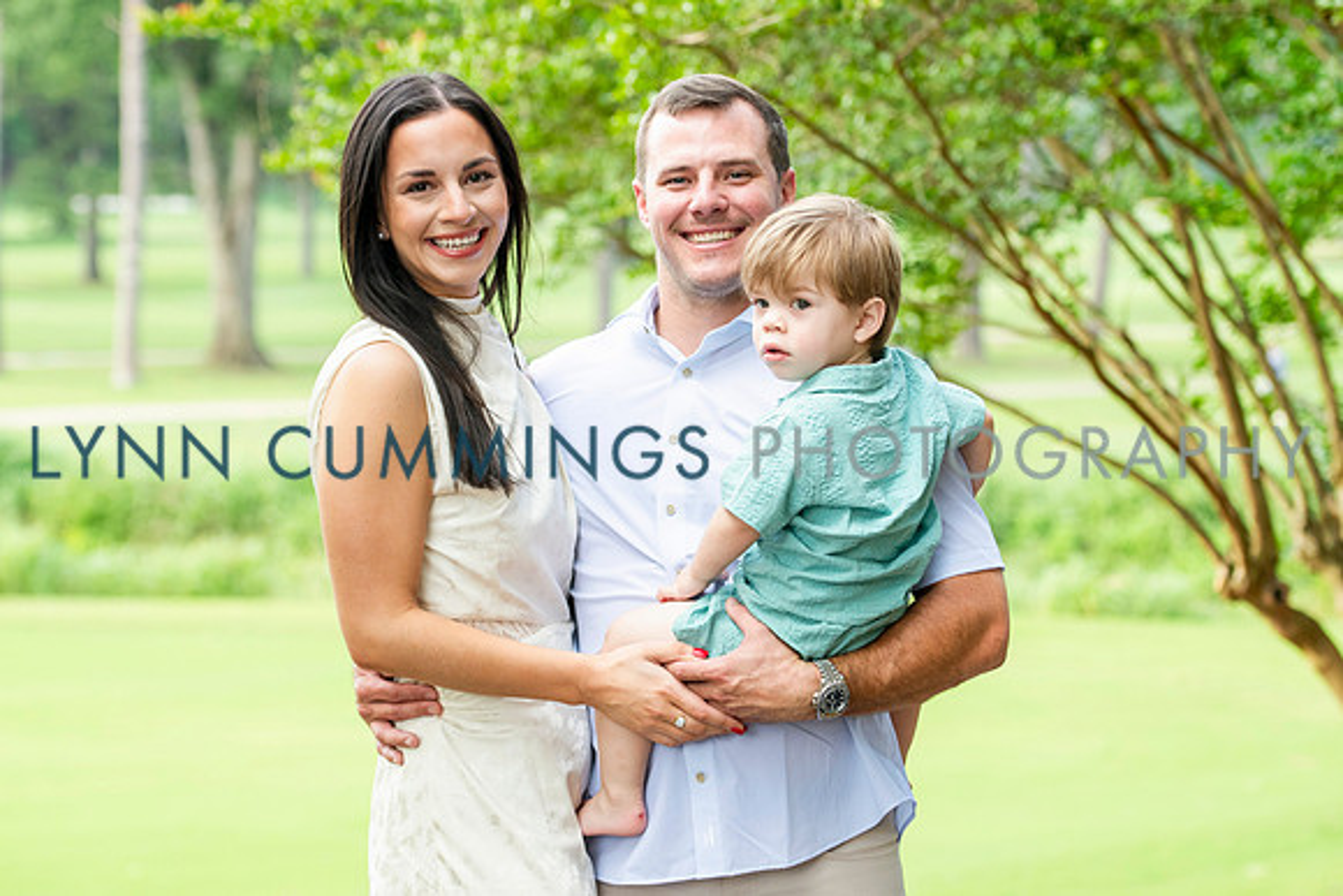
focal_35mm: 105
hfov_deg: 19.5
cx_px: 664
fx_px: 3901
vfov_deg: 13.1
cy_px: 432
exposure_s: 1/400
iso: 250
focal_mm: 78
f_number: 3.5
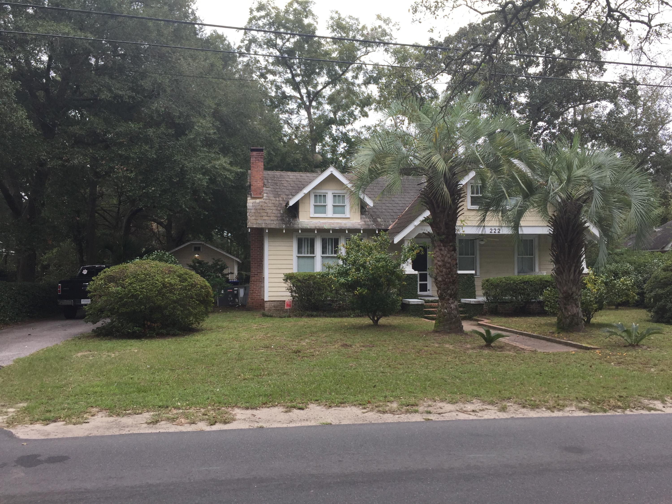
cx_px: 336
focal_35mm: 29
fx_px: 563
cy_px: 252
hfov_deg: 61.7
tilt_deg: -0.3
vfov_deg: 48.2
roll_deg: +0.4
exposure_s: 1/327
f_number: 2.2
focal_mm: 4.15
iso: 32
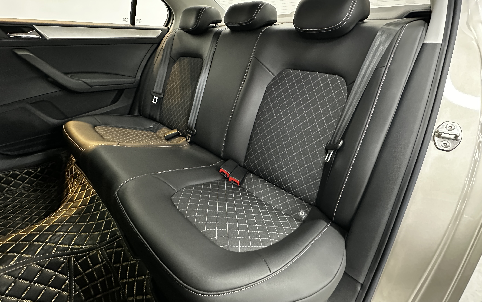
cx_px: 239
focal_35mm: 17
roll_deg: -2.4
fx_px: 223
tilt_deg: -20.0
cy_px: 128
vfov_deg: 67.6
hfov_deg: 94.4
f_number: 2.2
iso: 1250
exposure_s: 1/34
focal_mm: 2.22
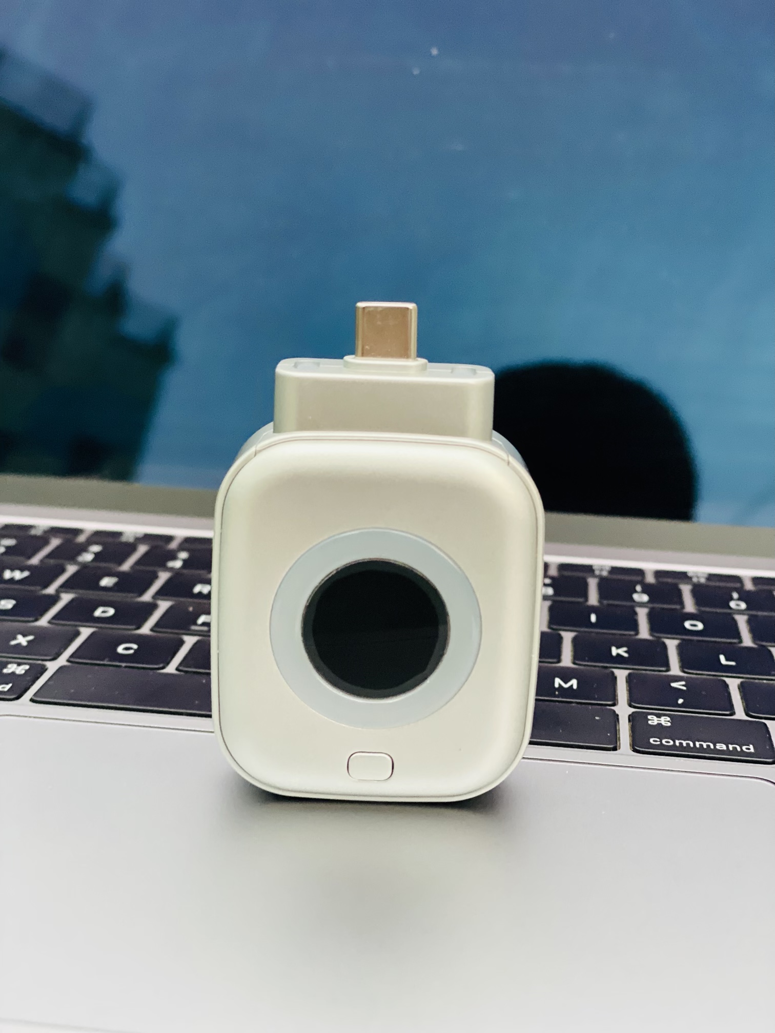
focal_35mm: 52
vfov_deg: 36.8
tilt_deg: -12.5
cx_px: 388
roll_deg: -3.4
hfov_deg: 28.0
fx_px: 1552
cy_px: 516
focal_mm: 6
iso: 320
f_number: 2
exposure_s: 1/40
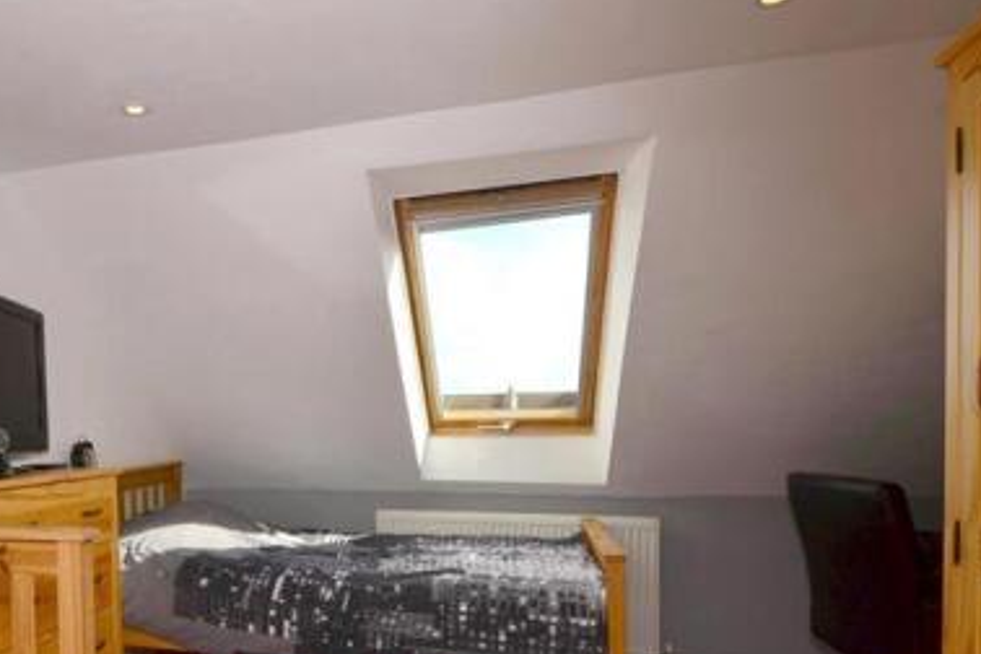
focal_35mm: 26
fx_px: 708
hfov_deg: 64.6
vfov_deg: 48.9
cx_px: 228
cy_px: 424
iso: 400
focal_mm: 10
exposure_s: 1/200
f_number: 11
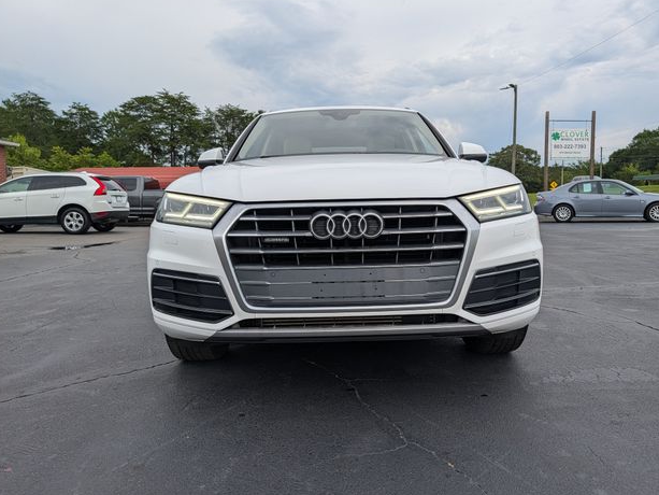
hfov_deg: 69.4
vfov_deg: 54.9
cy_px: 249
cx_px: 333
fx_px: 476
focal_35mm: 25
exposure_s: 1/1577
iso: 19
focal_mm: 6.9
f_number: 1.68
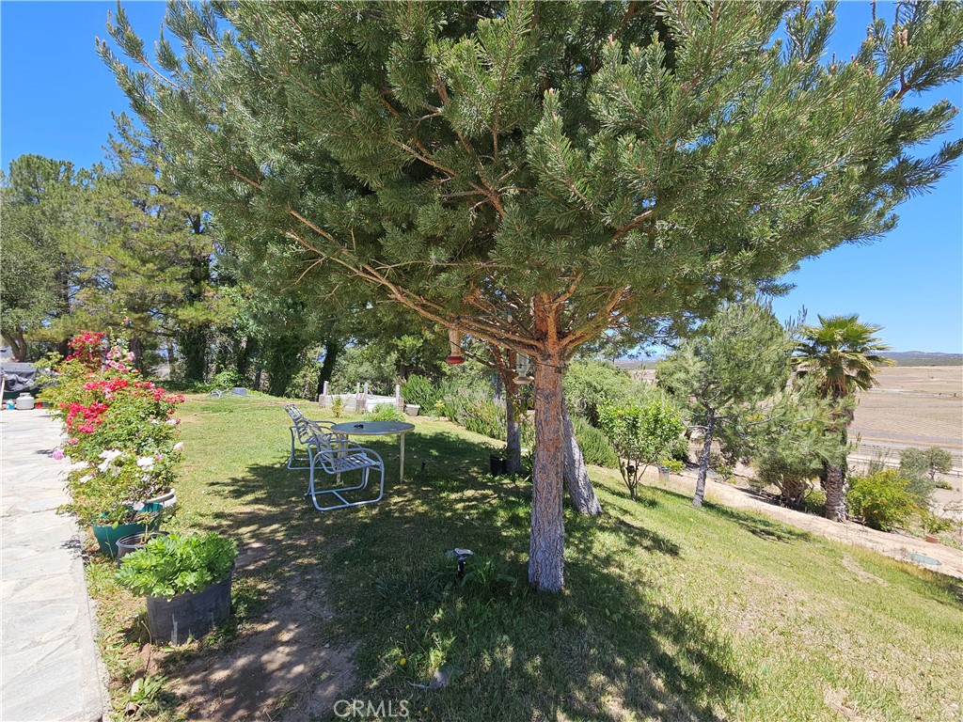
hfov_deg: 106.2
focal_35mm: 13
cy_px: 361
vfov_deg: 89.9
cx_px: 482
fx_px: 362
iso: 50
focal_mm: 2.2
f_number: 2.2
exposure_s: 1/963
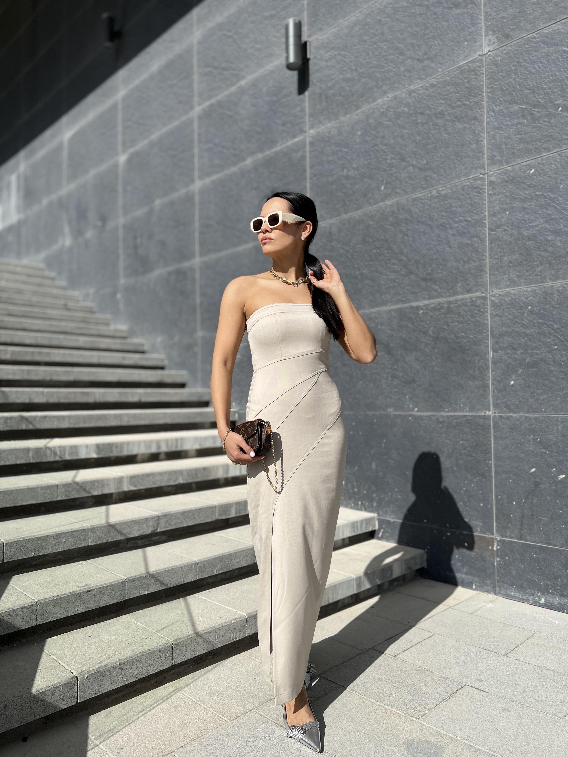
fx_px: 569
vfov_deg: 67.3
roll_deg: +1.1
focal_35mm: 26
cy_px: 378
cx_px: 284
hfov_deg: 53.1
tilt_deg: +2.9
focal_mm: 5.7
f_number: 1.5
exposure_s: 1/6993
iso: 50
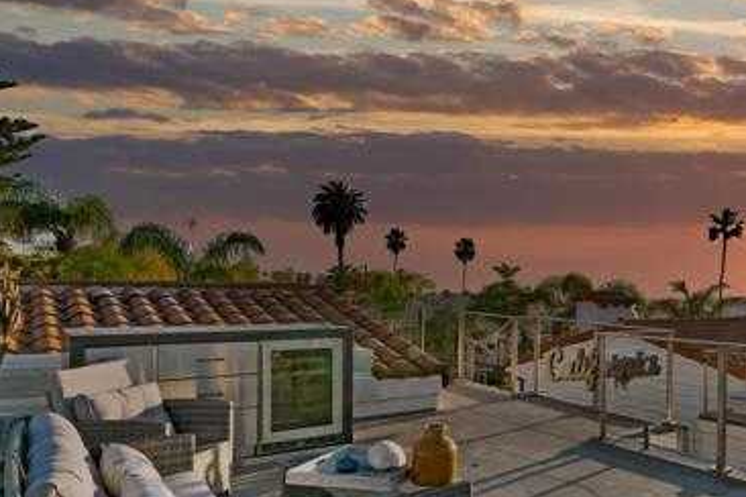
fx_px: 580
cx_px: 616
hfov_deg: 59.4
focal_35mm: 28
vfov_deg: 45.9
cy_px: 315
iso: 100
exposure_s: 1/500
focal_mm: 16
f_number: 22
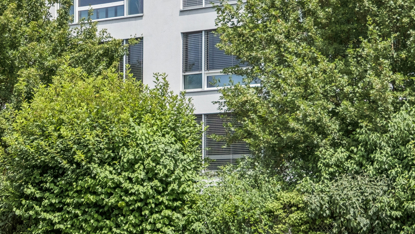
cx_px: 315
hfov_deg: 25.9
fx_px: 891
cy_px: -35
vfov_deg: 14.5
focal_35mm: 81
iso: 160
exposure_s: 1/280
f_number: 9
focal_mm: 24
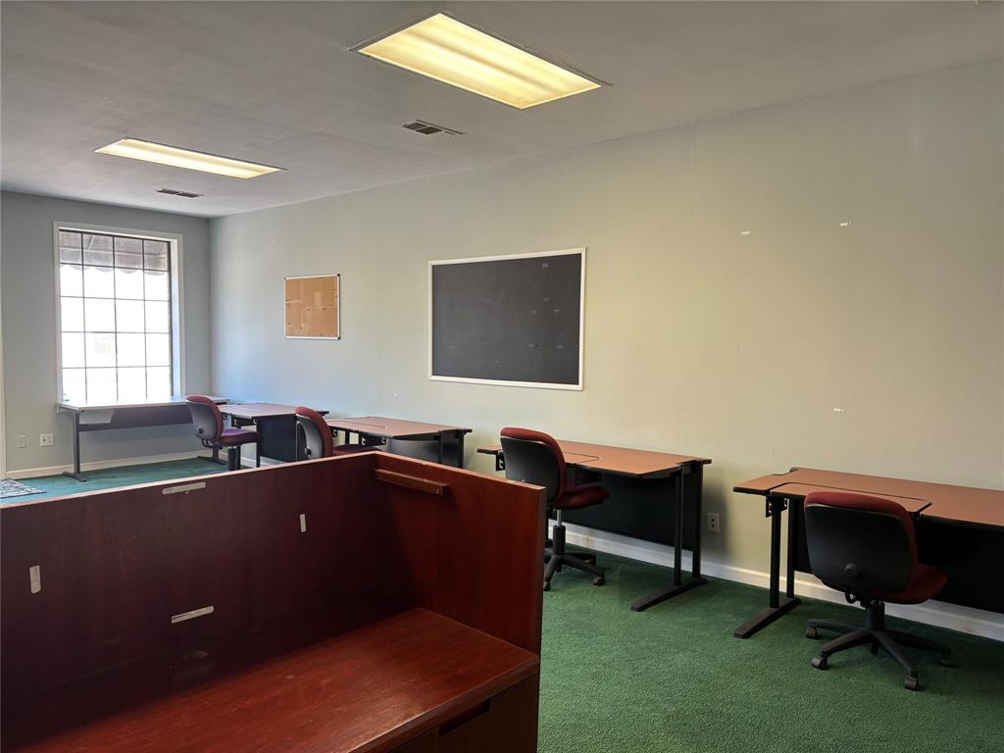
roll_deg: -0.3
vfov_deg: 53.1
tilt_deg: -3.9
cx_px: 502
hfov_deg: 67.3
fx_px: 754
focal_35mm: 26
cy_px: 376
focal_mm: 5.96
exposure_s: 1/120
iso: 125
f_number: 1.6
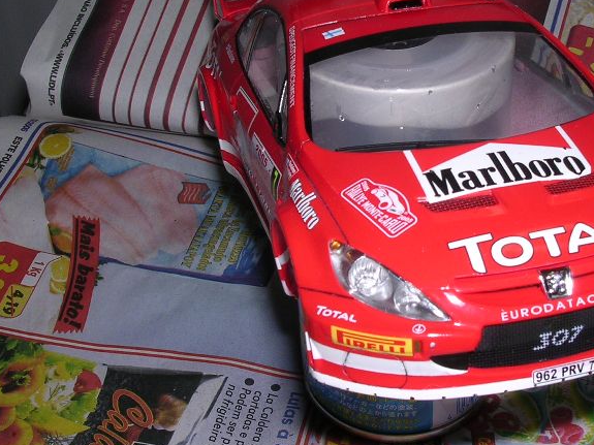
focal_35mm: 64
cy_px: 183
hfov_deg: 30.0
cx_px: 405
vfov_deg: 22.9
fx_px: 1098
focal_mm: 7.1
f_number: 6.1
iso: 100
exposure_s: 1/60.1
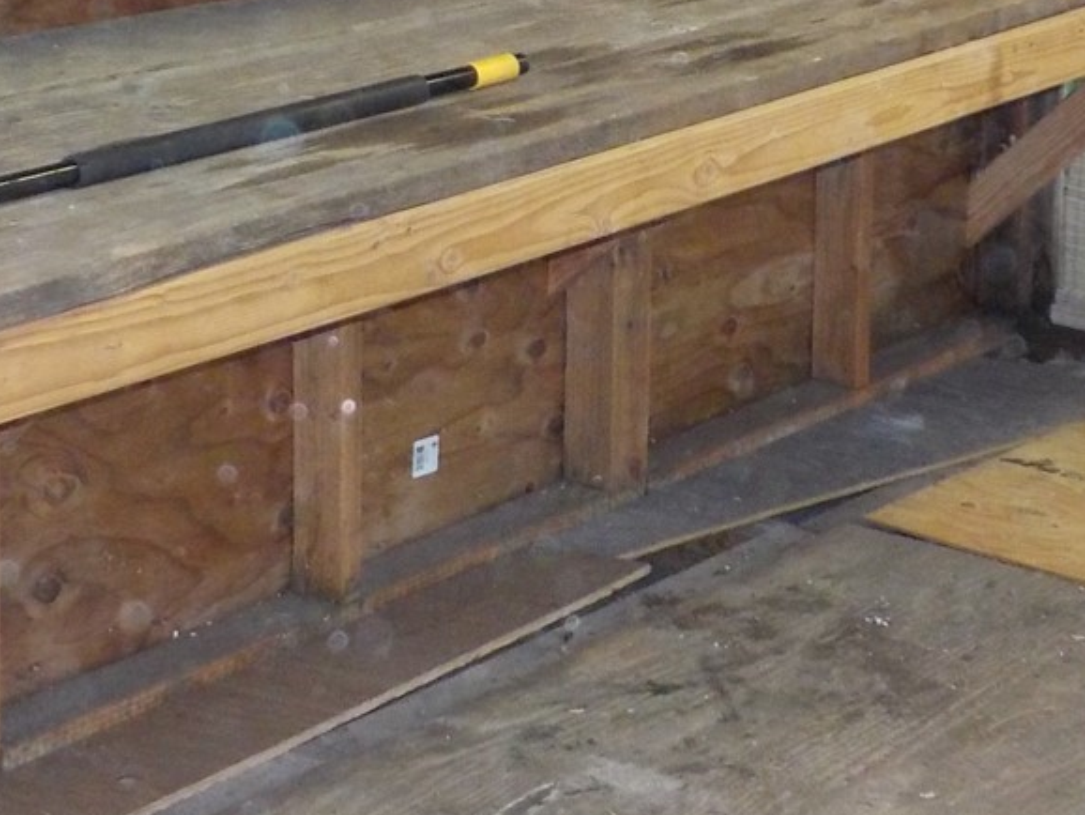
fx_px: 2603
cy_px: -118
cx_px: 619
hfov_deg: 23.5
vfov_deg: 17.1
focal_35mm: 83
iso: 320
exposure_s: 1/30
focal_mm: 4.1
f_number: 3.3
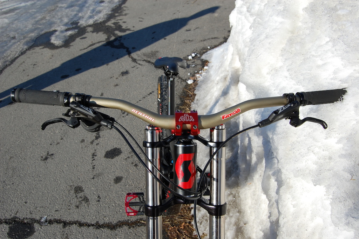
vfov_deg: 38.3
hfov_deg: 55.1
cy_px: 120
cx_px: 180
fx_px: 344
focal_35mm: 34
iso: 200
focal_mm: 23
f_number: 10
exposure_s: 1/400
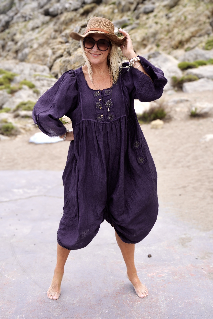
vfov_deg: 46.4
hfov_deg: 31.9
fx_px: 373
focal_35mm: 42
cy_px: 160
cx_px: 106
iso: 100
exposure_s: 1/500
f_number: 5.6
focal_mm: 28
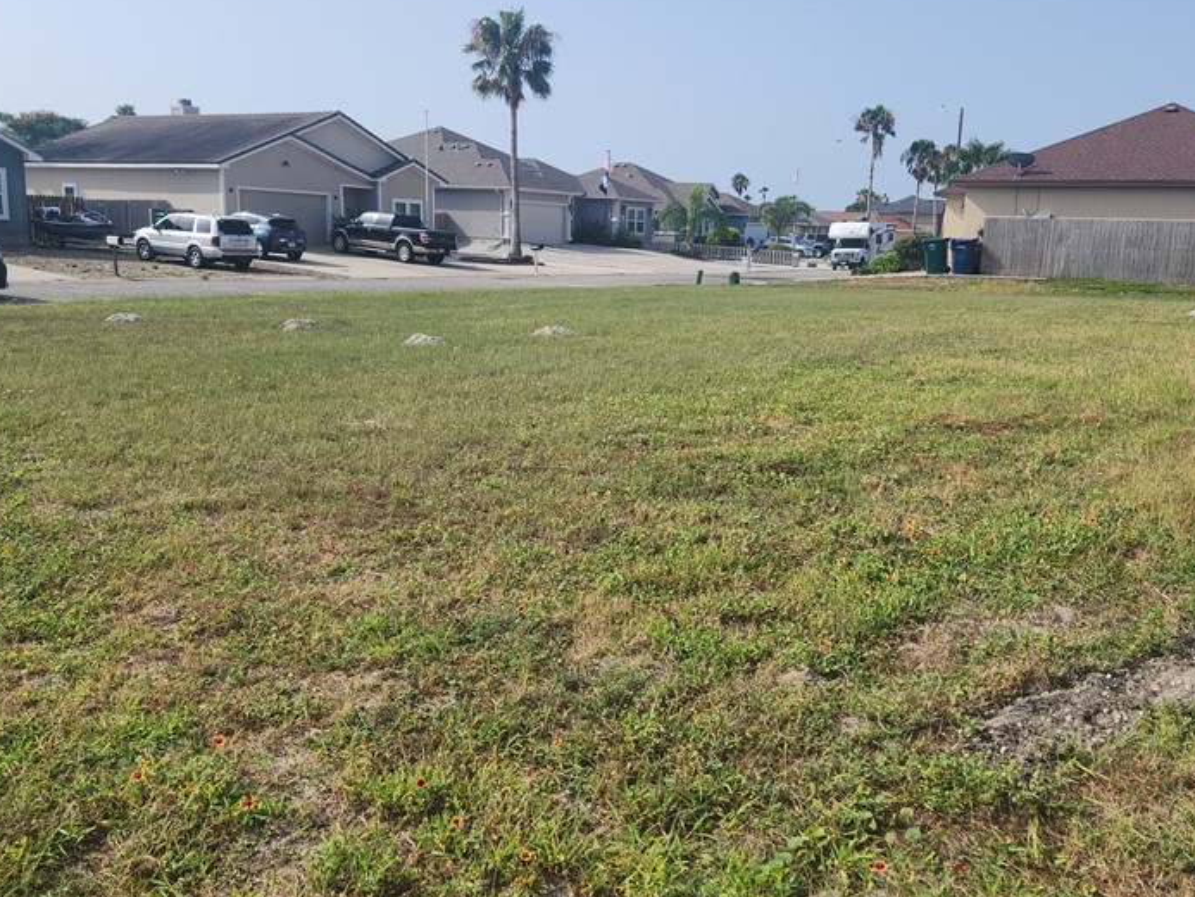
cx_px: 693
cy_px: 443
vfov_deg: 41.8
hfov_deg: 53.7
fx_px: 1174
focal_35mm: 34
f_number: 1.8
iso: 20
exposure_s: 1/1849
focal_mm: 5.4
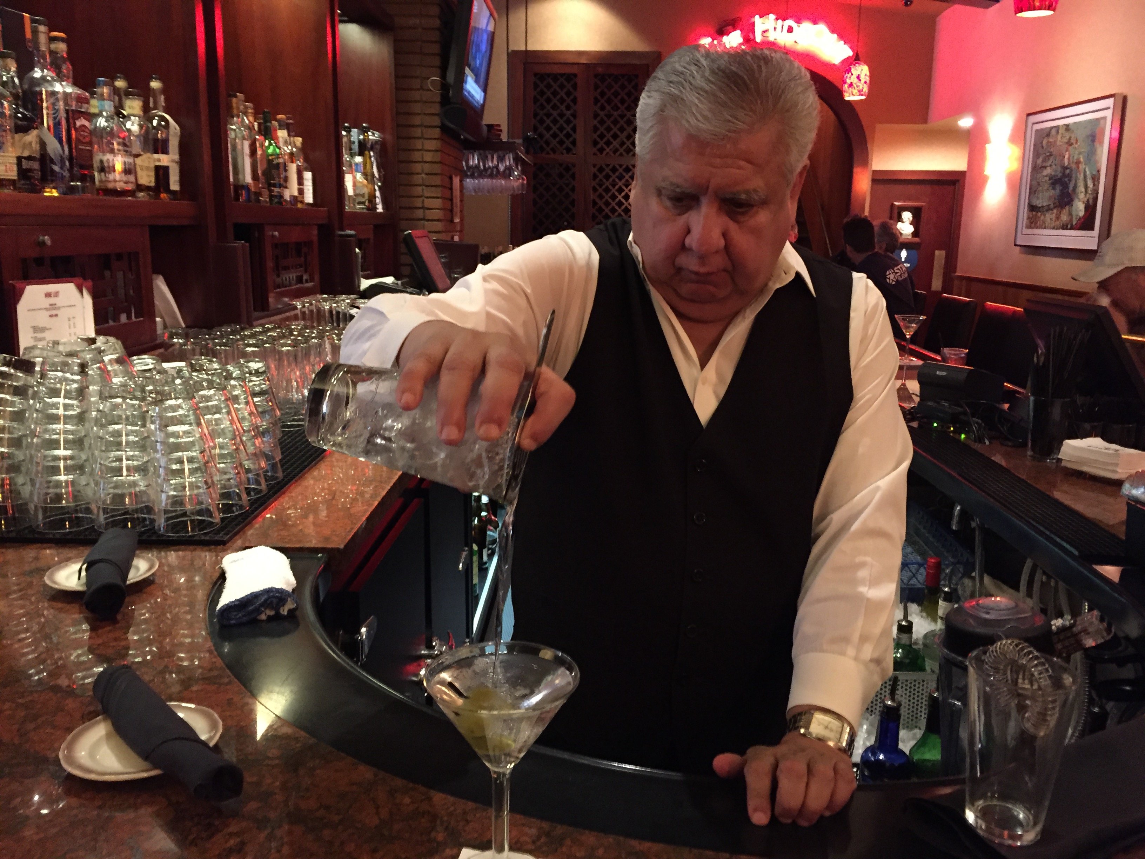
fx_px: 959
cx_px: 572
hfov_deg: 61.7
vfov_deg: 48.2
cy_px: 430
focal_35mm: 29
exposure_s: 1/15
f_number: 2.2
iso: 500
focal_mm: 4.15
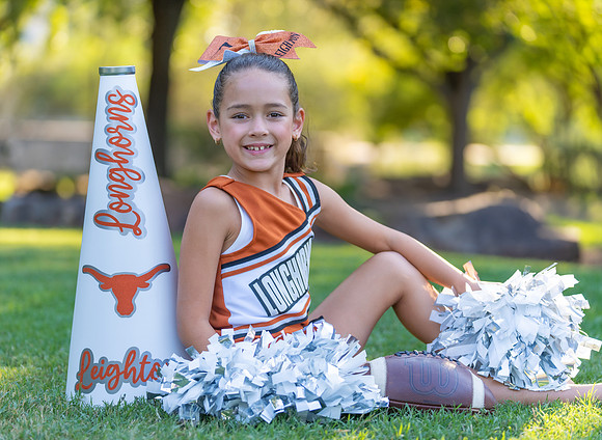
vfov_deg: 11.8
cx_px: 275
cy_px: 230
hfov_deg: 16.0
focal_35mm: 124
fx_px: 2136
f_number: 2.8
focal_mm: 110
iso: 200
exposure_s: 1/320
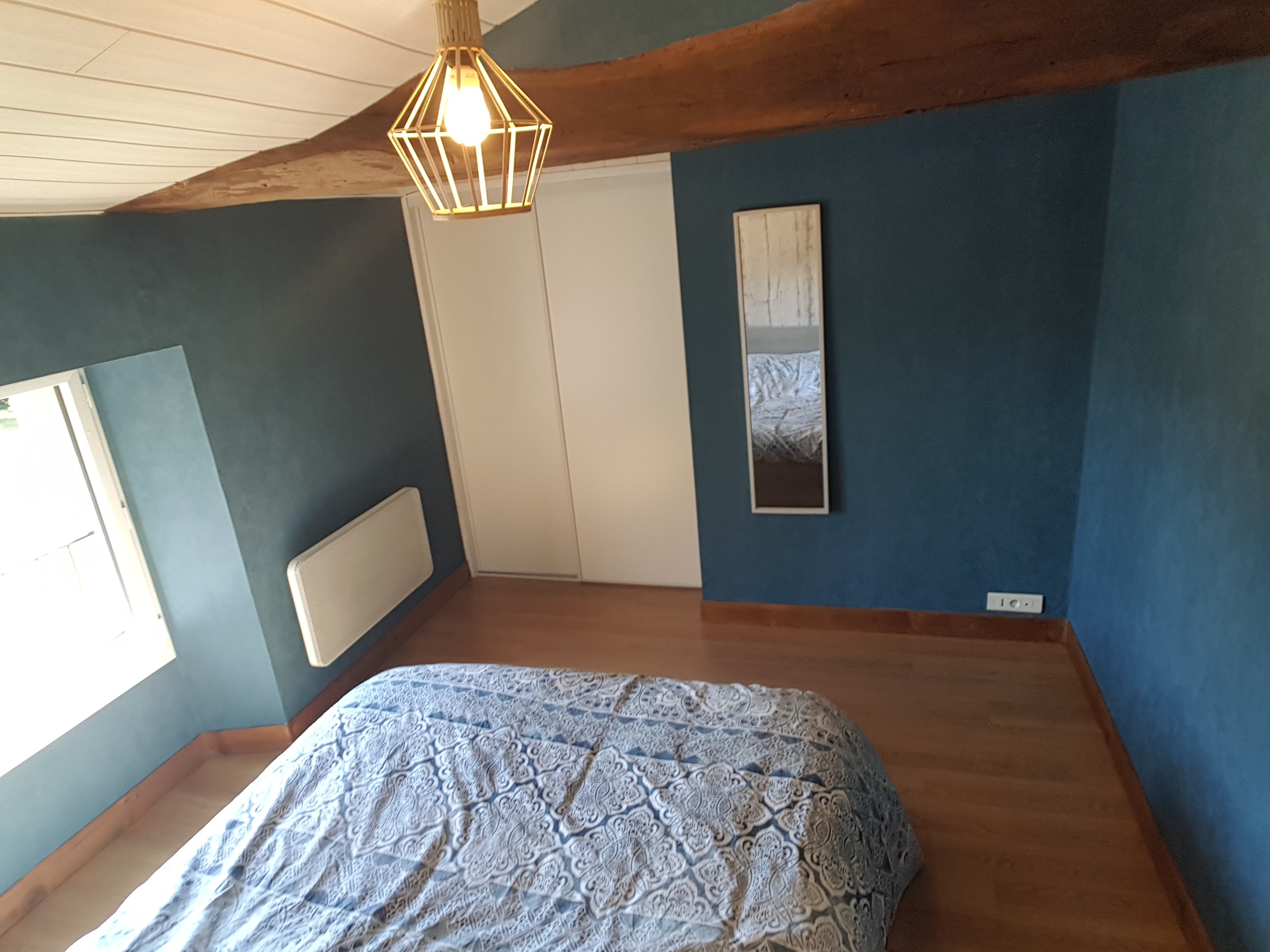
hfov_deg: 79.0
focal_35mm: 21
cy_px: 476
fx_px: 770
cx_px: 635
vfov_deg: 63.4
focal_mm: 2.1
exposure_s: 1/33
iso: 50
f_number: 1.7
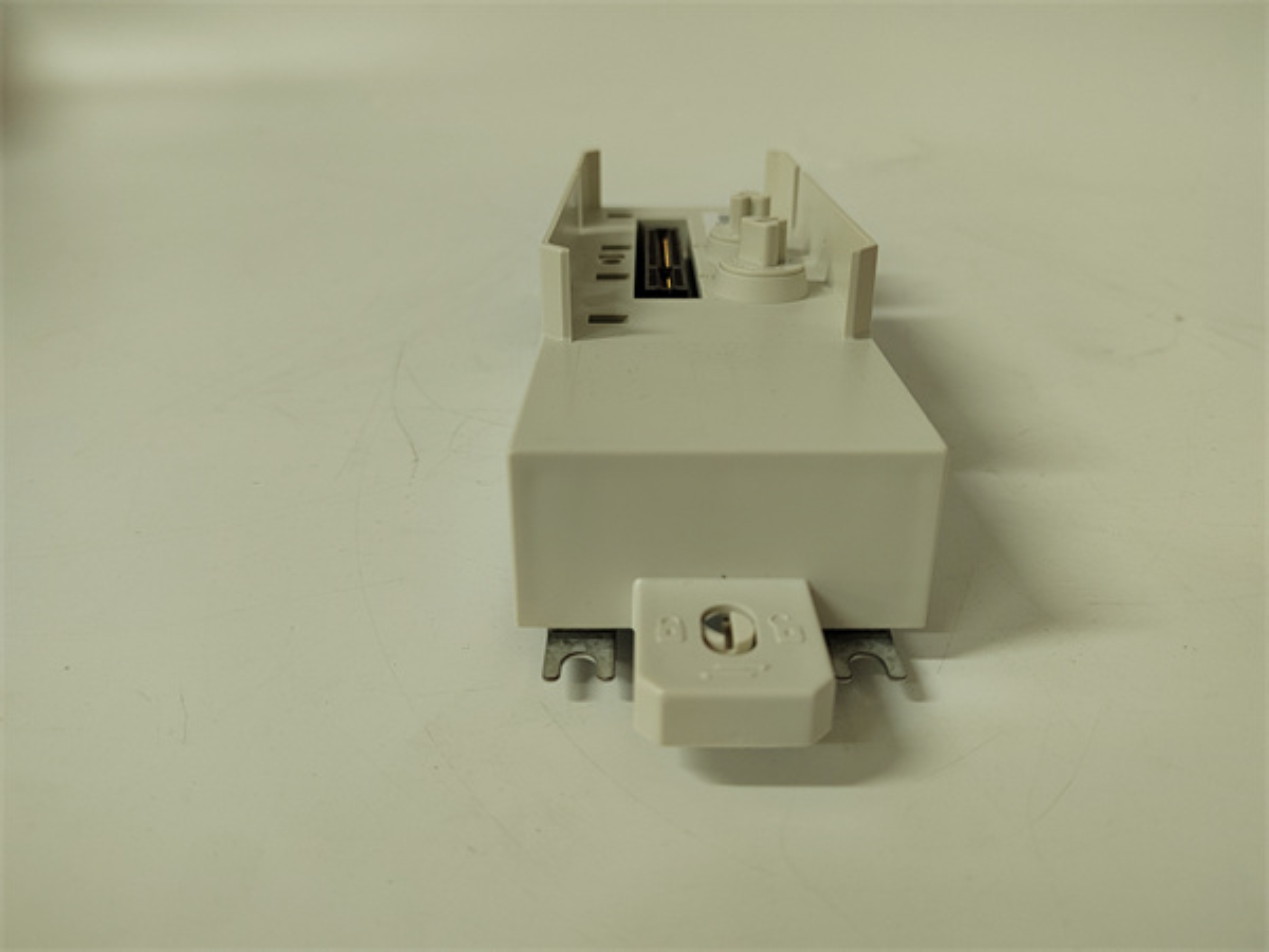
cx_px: 634
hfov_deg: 73.9
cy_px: 476
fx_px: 843
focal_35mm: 23
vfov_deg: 58.9
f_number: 1.9
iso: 1725
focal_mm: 5.52
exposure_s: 1/120
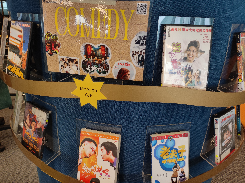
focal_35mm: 25
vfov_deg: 54.8
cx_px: 122
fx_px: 177
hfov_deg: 69.4
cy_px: 92
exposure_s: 1/50
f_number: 1.79
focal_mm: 4.7
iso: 310
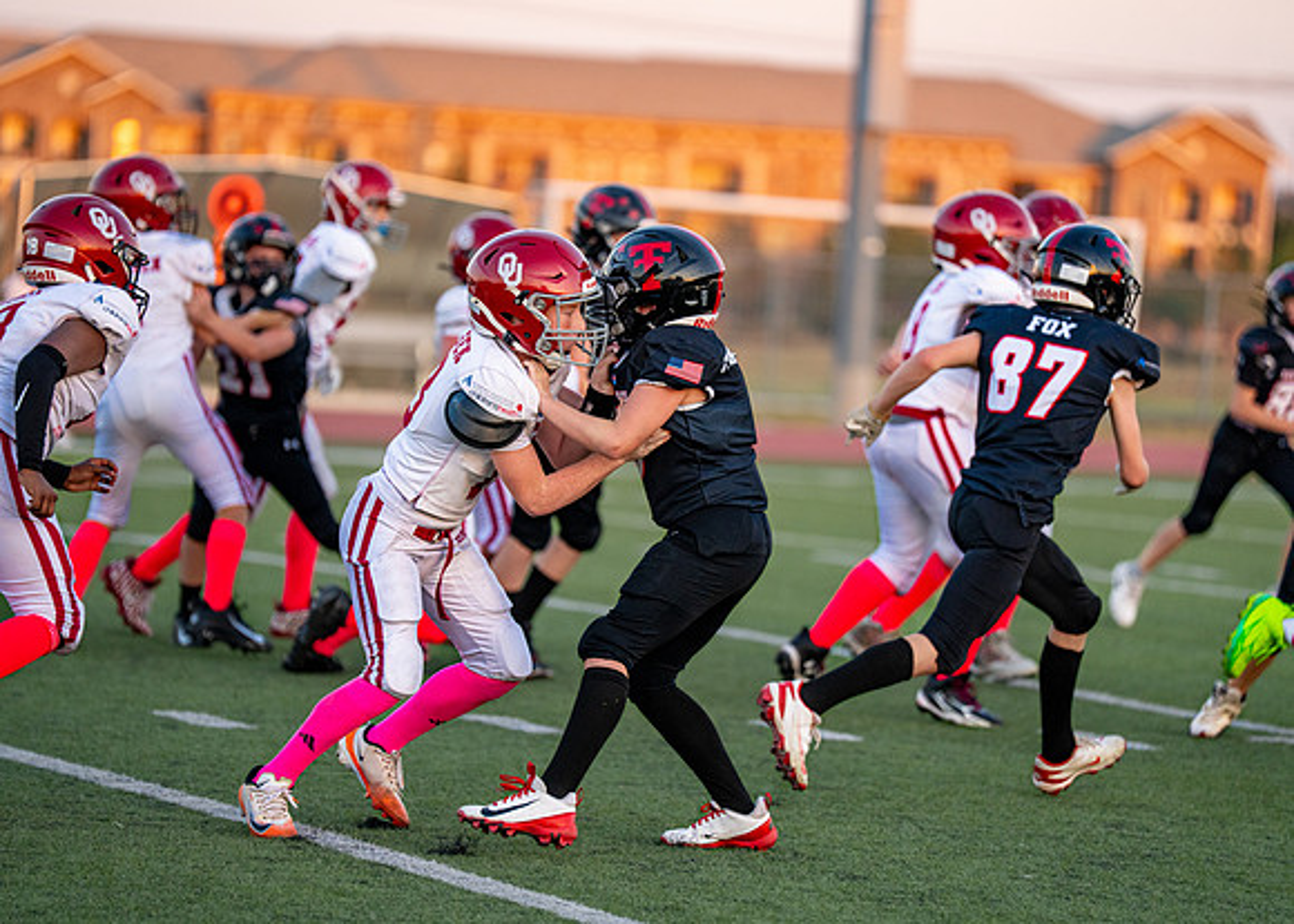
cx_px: 647
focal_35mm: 210
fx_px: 7700
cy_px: 462
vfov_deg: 6.9
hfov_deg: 9.6
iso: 1250
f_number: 2.8
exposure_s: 1/1250
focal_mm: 200
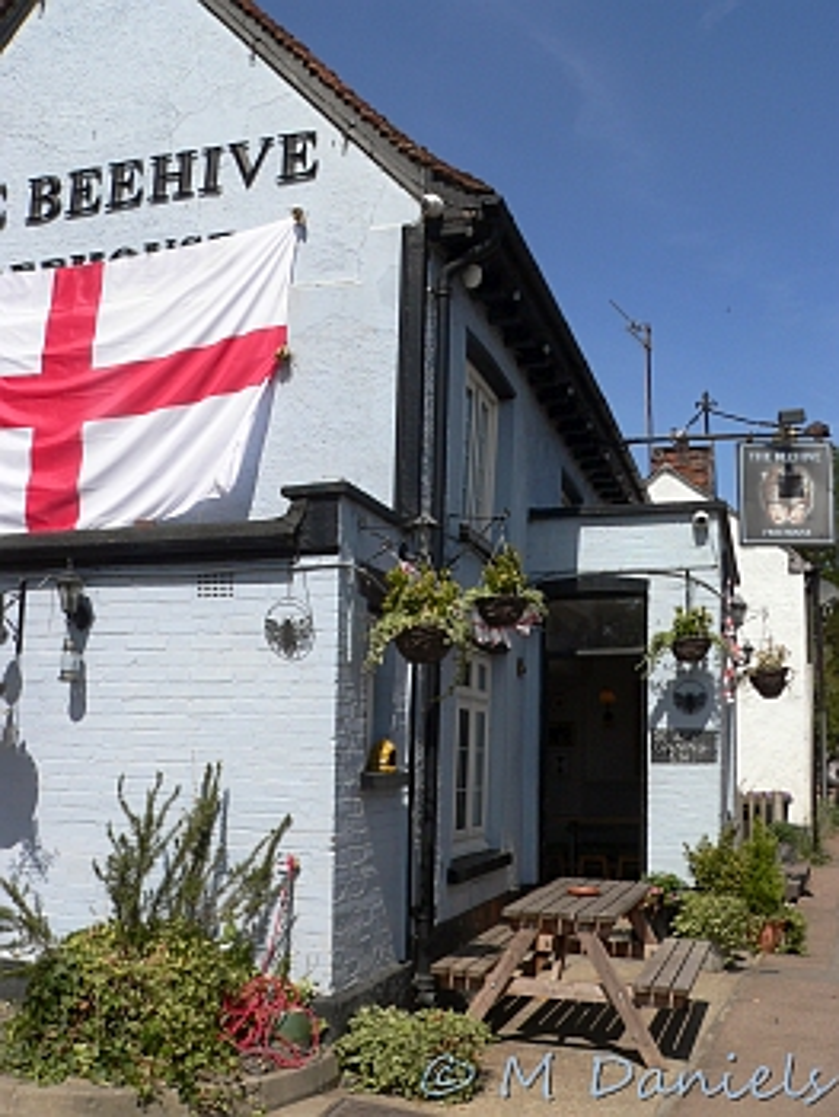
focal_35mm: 36
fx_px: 1162
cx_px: 420
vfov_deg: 51.3
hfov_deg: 39.7
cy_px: 558
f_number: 5.6
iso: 80
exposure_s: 1/500
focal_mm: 6
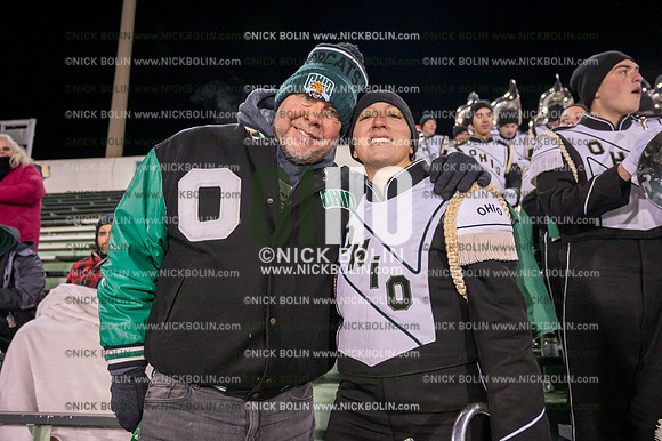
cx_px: 331
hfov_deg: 62.8
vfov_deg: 44.2
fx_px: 542
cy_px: 220
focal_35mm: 30
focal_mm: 29.5
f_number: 4
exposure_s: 1/640
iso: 3200
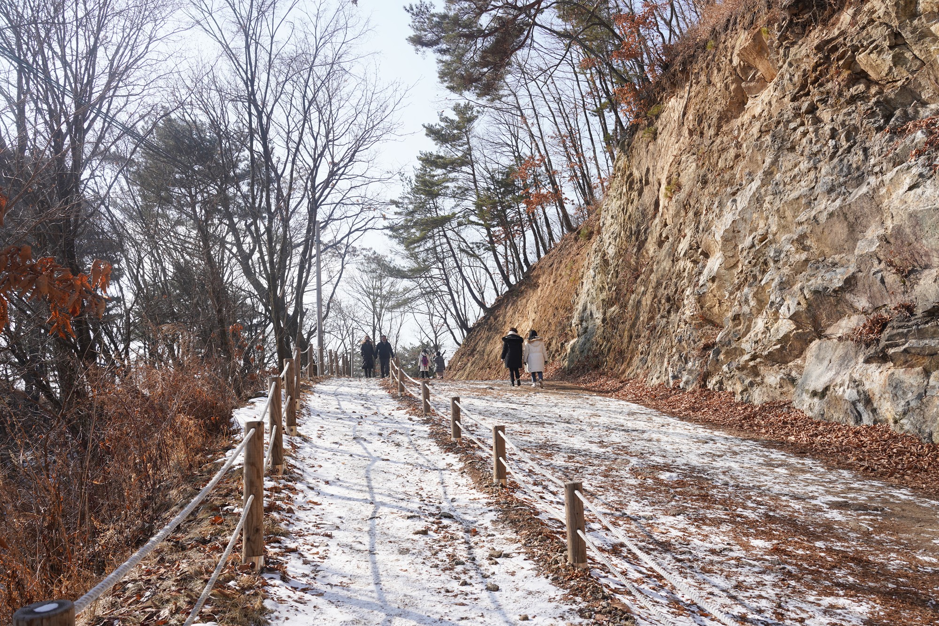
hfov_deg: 55.8
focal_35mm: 34
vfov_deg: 38.9
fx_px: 887
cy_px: 313
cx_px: 470
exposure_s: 1/125
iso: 100
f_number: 9
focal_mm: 34
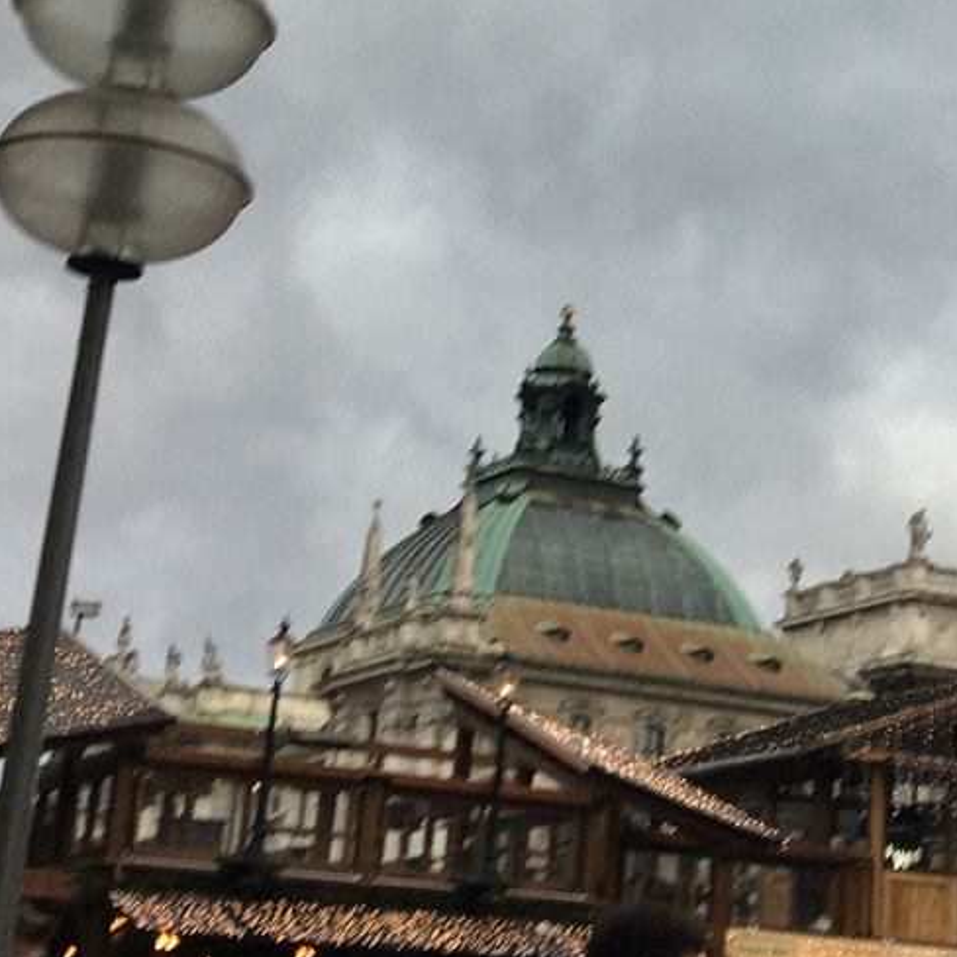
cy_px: -37
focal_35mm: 84
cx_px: 886
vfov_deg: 19.9
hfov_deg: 20.2
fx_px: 2627
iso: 25
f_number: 2.2
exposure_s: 1/115
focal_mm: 4.15
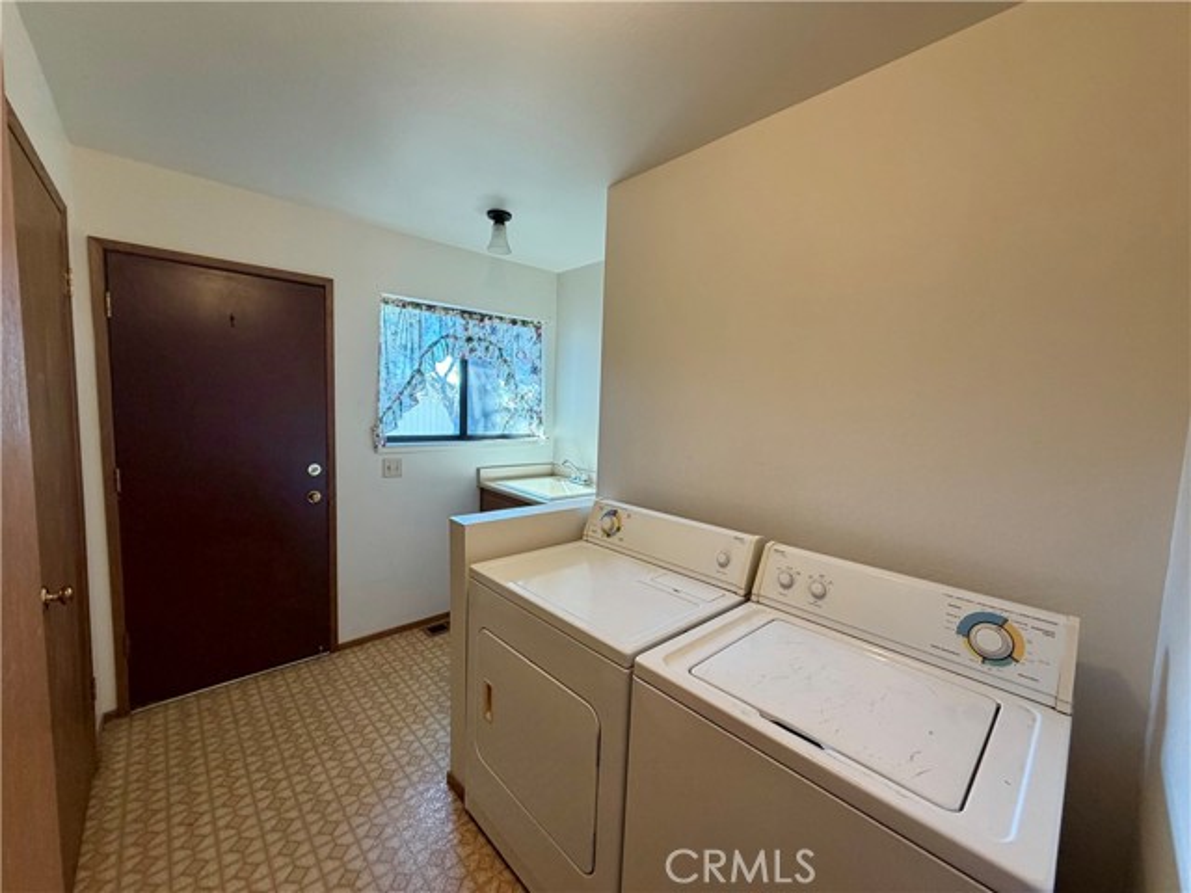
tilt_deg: -5.4
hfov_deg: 102.1
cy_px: 446
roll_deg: -2.1
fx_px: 482
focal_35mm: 14
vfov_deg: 85.7
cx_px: 596
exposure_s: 1/60
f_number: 2.2
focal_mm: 2.22
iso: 250
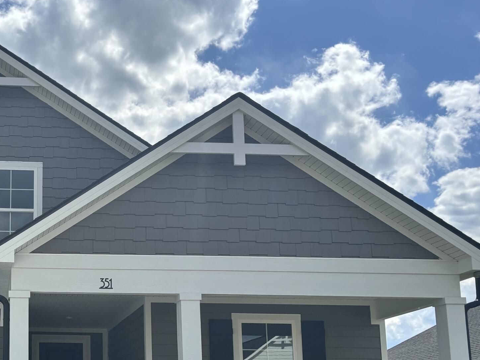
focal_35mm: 54
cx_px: 6
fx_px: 749
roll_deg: -0.2
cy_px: 308
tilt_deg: +8.6
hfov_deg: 32.8
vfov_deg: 26.3
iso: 50
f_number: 1.6
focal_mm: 5.96
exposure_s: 1/5076
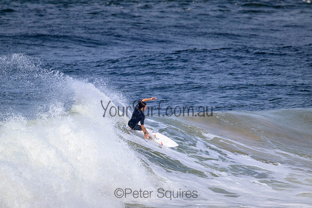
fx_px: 6935
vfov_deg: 1.7
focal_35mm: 800
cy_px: 104
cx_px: 156
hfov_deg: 2.6
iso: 560
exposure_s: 1/2000
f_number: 11
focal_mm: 800
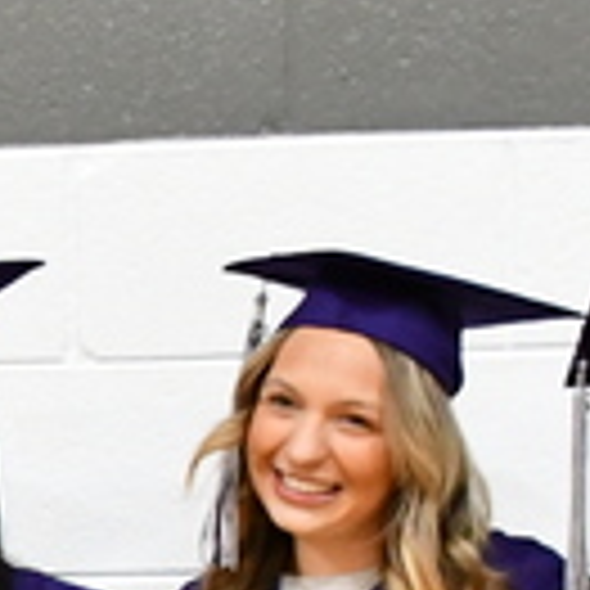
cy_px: 1038
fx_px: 5361
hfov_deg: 6.0
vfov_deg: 6.2
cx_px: -851
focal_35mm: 278
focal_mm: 28
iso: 3200
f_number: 4
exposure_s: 1/100
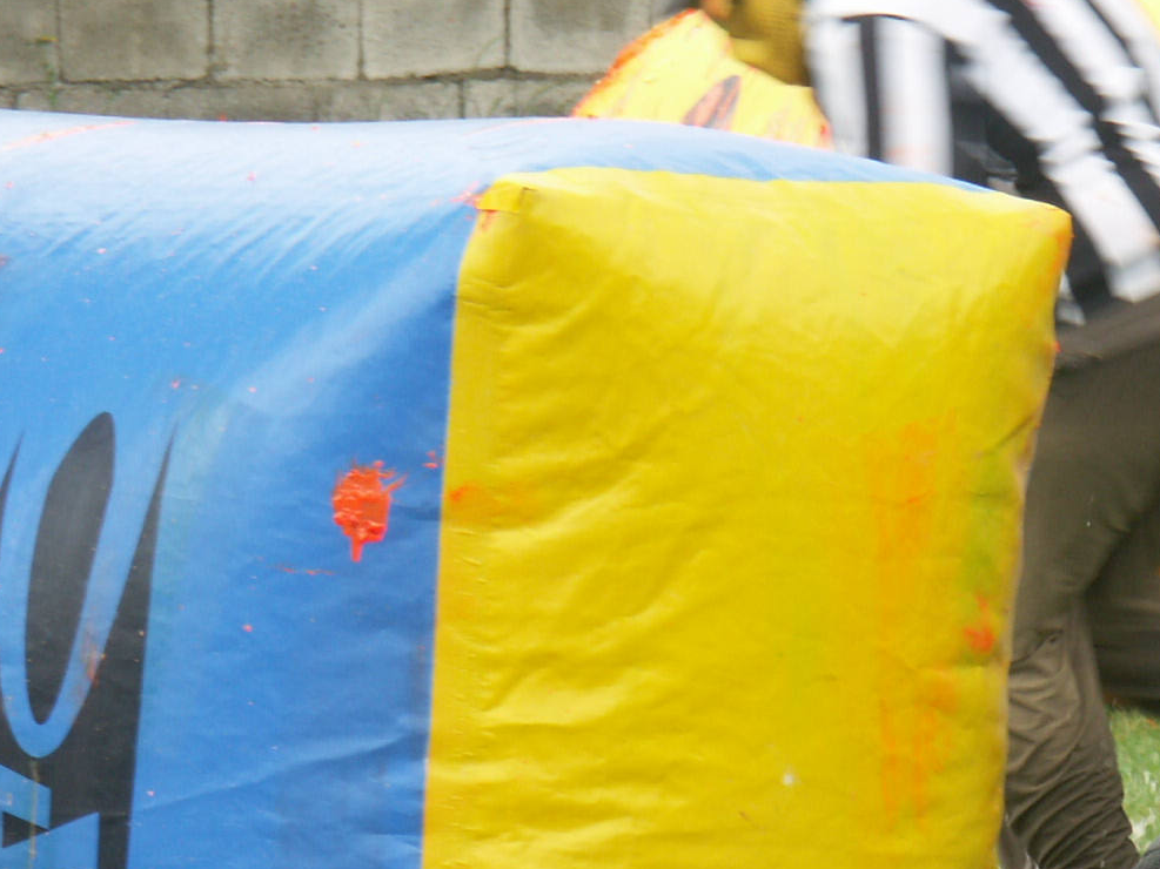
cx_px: 905
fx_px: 17390
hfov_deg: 3.8
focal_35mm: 519
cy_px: 453
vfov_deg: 2.9
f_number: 7.1
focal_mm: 50.8
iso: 64
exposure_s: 1/60
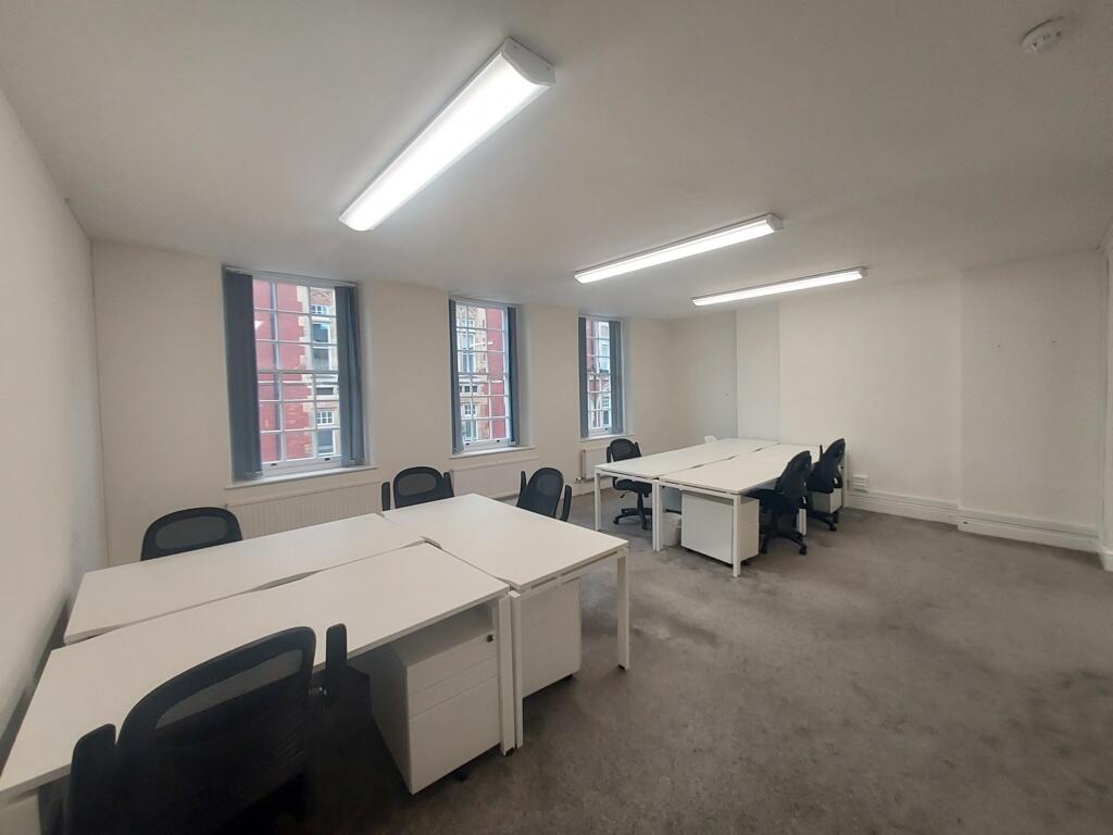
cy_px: 418
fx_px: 418
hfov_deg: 106.2
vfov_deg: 89.9
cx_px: 556
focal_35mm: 13
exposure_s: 1/100
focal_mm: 1.42
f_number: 2.2
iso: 64
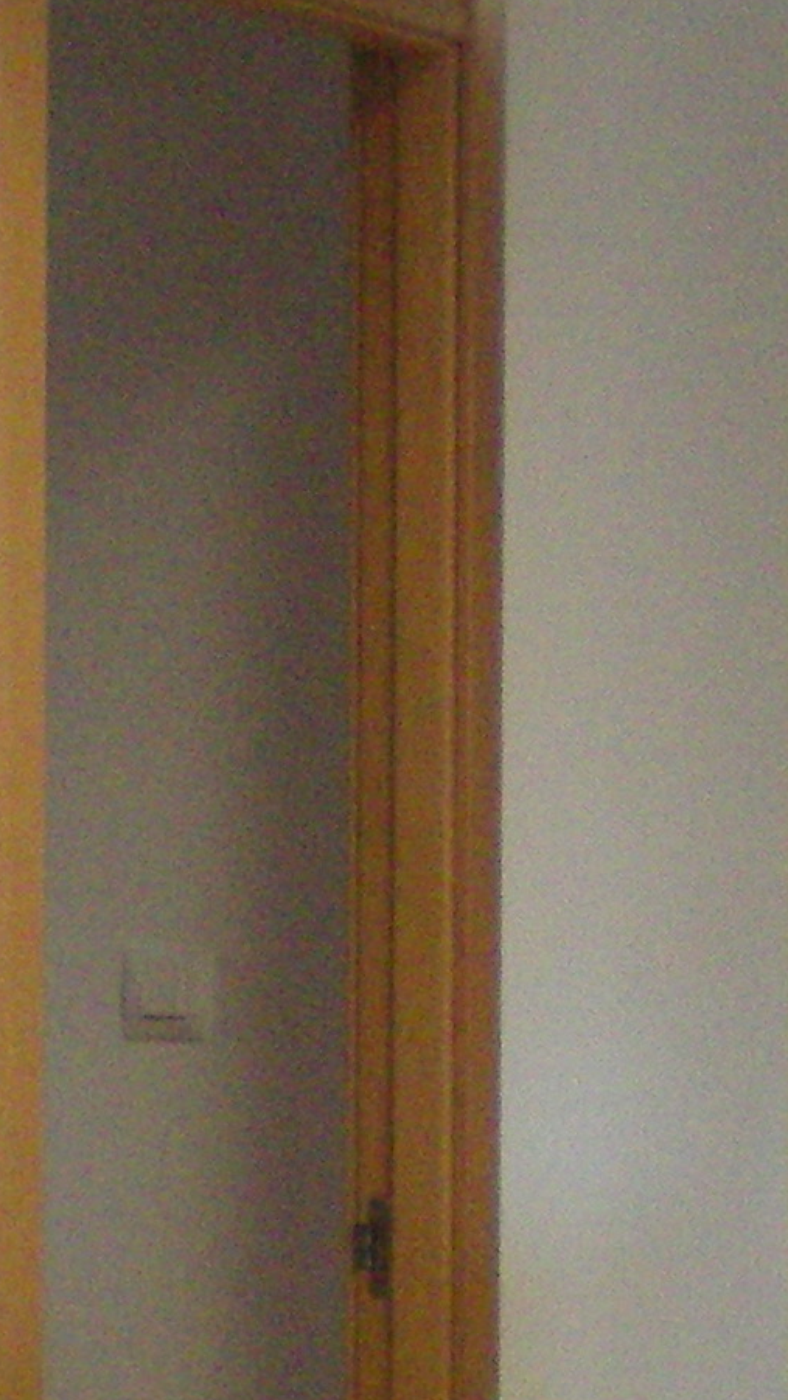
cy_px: 923
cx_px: 42
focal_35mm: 150
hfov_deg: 8.1
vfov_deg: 14.3
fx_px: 5570
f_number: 3.1
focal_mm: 6.3
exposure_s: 1/60
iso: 250
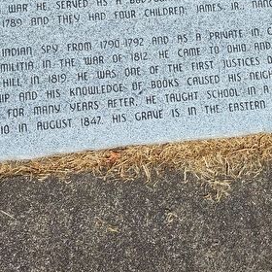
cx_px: 153
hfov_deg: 29.5
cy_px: 55
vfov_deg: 28.9
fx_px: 516
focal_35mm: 58
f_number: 1.8
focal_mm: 5.56
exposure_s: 1/1464
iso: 100
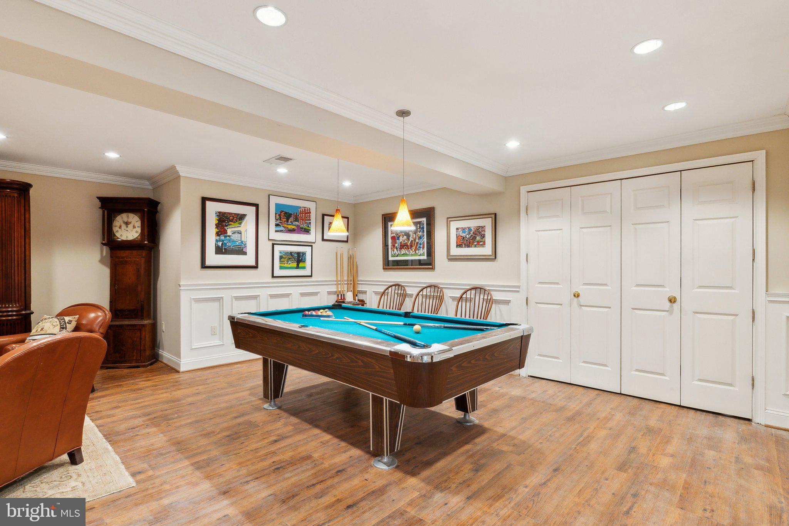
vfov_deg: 70.4
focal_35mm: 17
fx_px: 373
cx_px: 394
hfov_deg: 93.3
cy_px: 263
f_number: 9
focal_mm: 11.5
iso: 400
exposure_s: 1/1.67
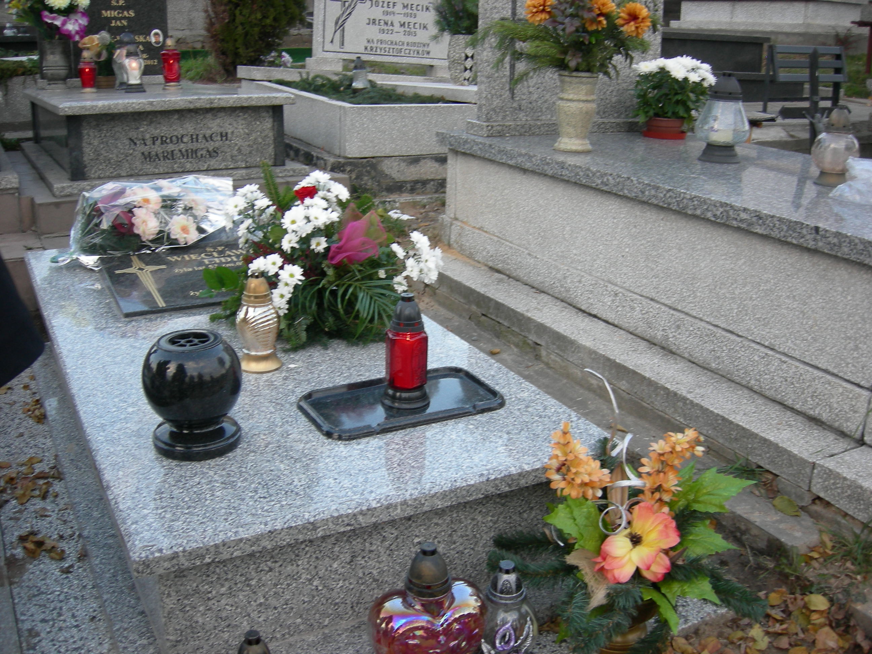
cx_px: 436
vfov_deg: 39.7
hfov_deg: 51.4
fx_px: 907
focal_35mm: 36
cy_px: 327
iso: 64
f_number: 2.7
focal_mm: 7.5
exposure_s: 1/45.6
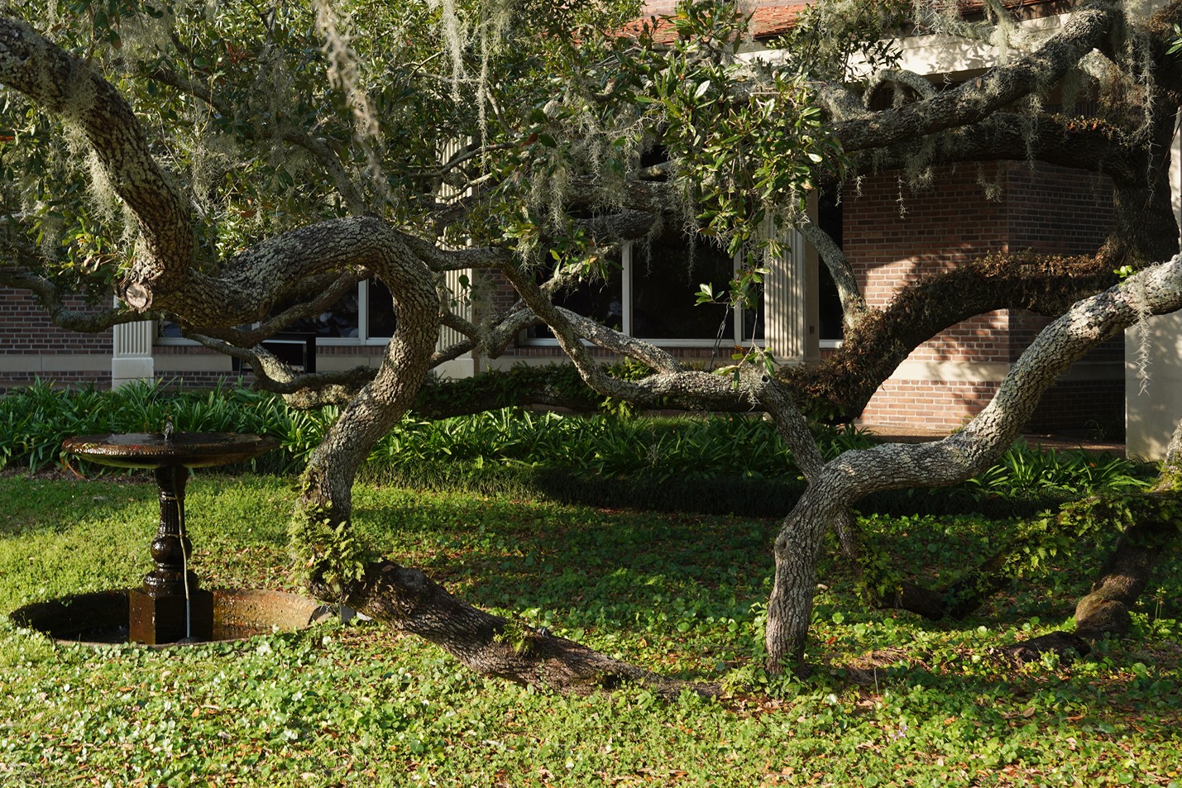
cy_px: 281
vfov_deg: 27.4
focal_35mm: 49
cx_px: 364
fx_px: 1609
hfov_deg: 39.7
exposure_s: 1/100
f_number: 6.3
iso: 100
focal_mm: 35
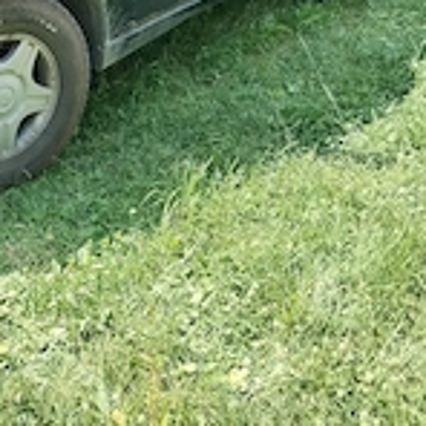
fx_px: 863
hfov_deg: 26.5
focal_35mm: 62
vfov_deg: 26.2
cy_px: -3
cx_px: 17
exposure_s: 1/426
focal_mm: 4.75
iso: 100
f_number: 1.8
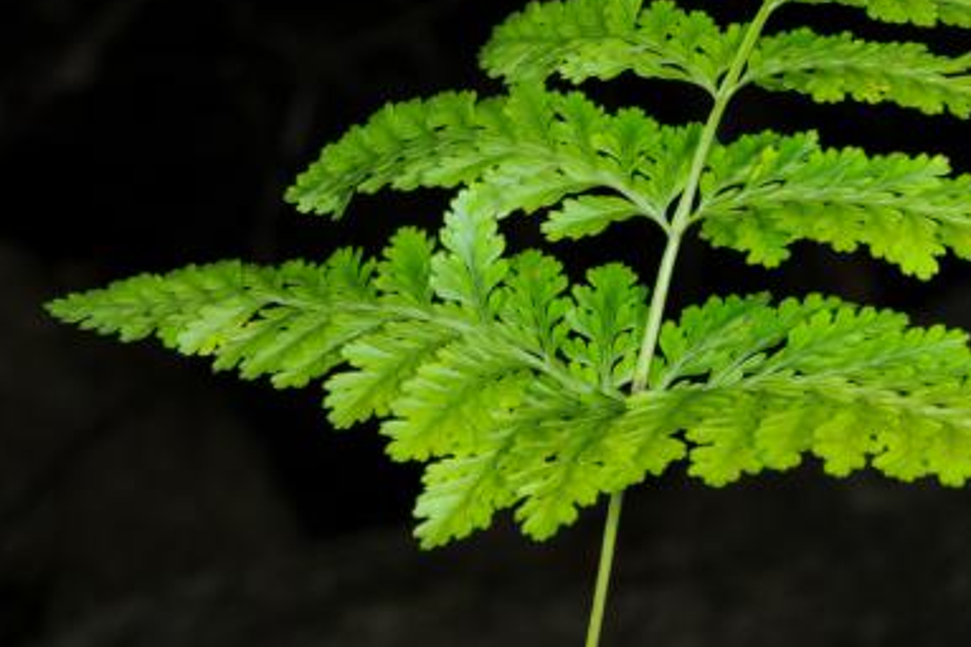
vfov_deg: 9.7
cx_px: 692
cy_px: 143
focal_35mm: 141
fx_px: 3801
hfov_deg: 14.5
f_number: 16
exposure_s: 1/60
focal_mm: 60
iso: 200
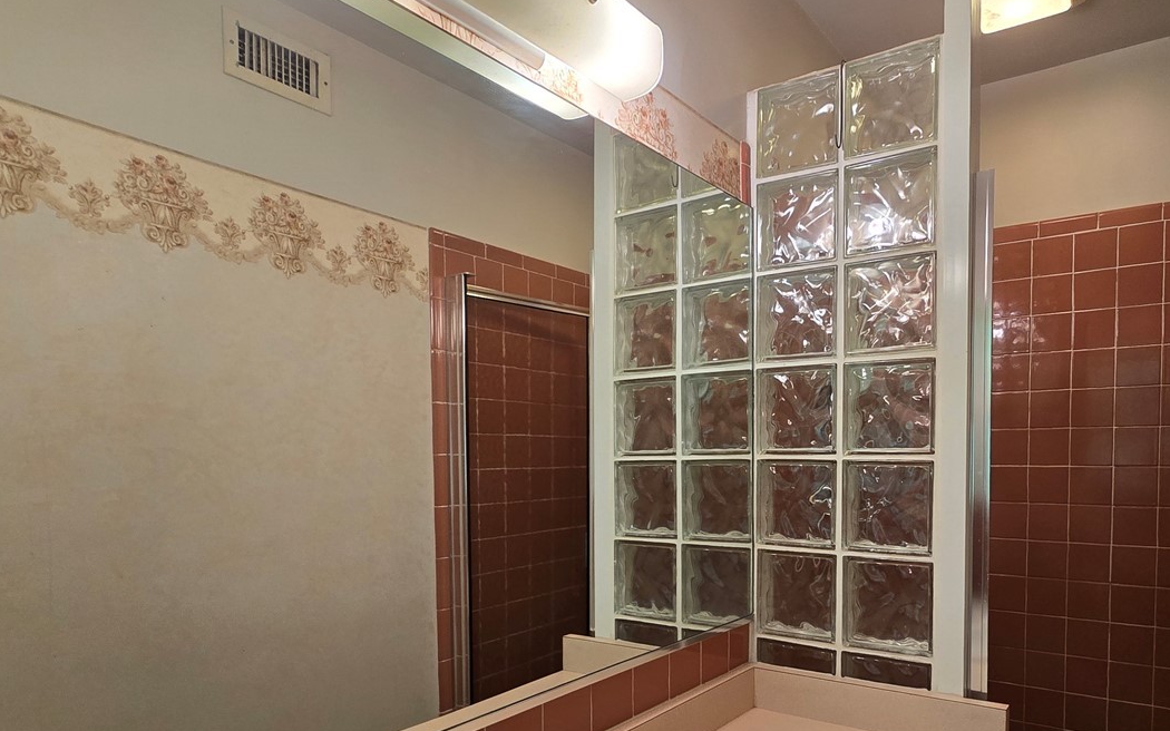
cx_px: 711
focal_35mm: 21
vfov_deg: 55.7
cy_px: 503
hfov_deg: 81.2
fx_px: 670
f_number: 2.2
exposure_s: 1/60
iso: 125
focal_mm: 2.2
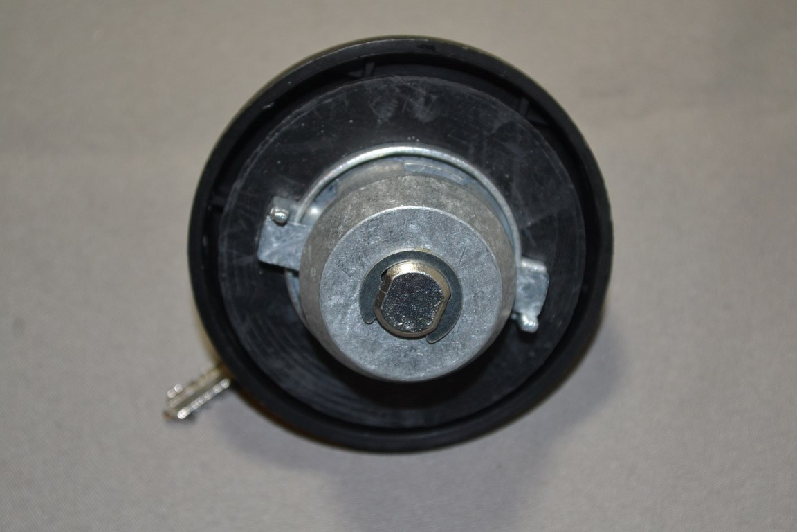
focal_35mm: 82
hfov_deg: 24.6
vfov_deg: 16.6
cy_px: 266
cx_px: 398
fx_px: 1826
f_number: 5.6
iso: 640
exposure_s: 1/60
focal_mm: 55
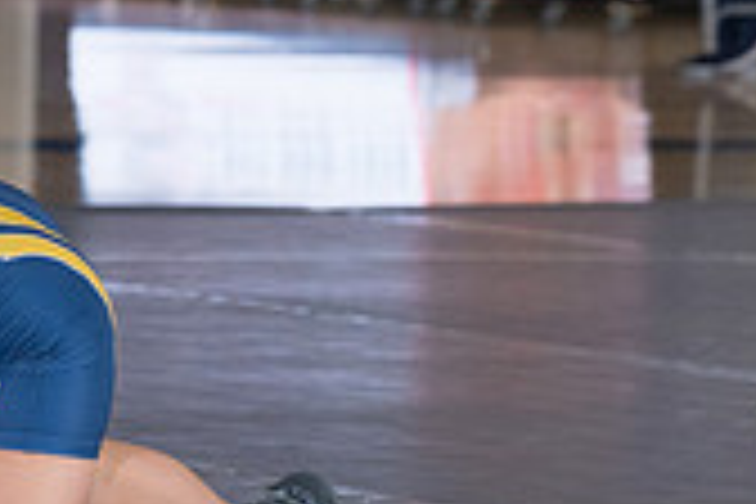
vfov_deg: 3.2
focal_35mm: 432
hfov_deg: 4.7
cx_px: -400
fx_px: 9071
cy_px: 277
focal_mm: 125
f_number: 5.6
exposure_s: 1/250
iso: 1250
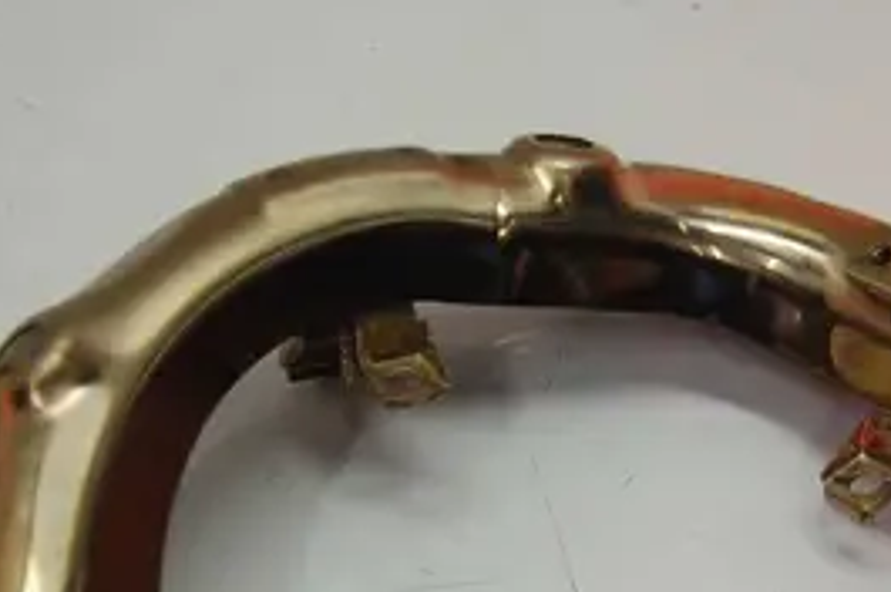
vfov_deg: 16.9
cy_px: 457
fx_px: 1978
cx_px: 540
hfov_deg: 25.3
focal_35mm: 80
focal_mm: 26
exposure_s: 1/80
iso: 400
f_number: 4.5
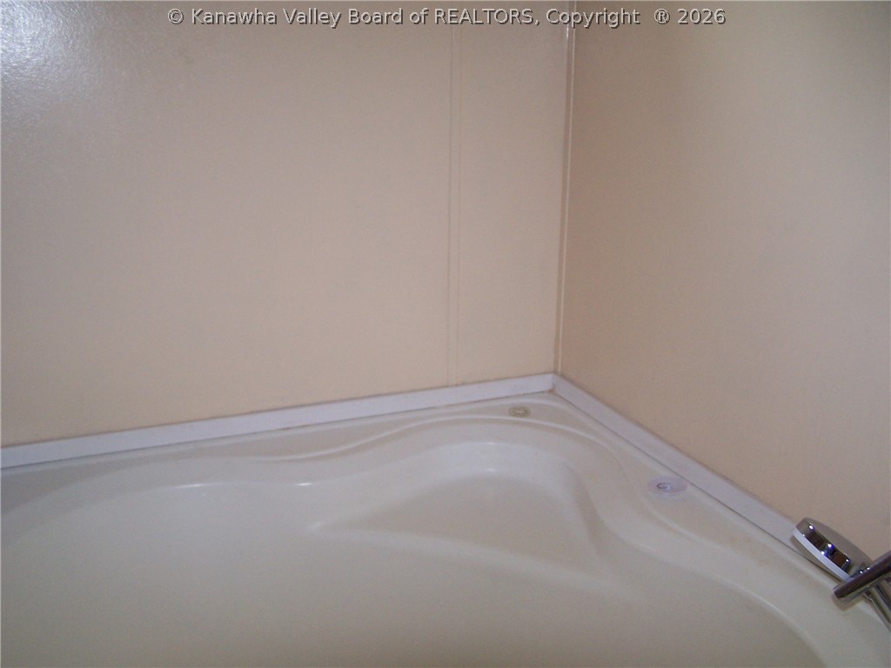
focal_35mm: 38
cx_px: 446
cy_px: 334
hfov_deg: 49.0
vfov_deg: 37.7
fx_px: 978
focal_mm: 6.3
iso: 140
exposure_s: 1/60
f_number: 2.8
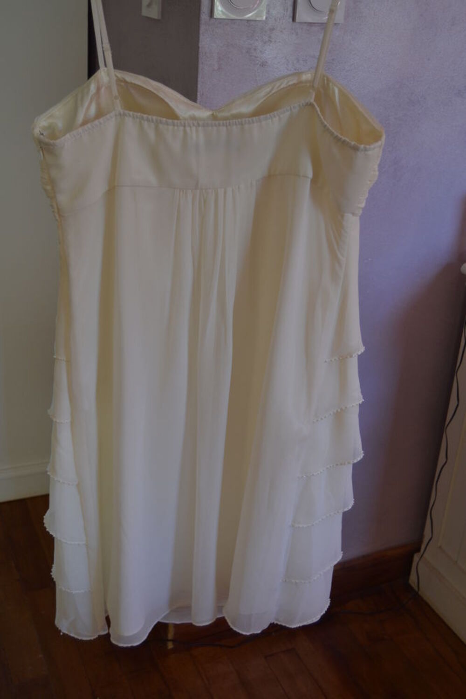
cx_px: 233
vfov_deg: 46.4
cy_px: 350
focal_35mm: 42
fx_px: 815
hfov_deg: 31.9
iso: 450
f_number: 4
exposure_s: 1/60
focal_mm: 28
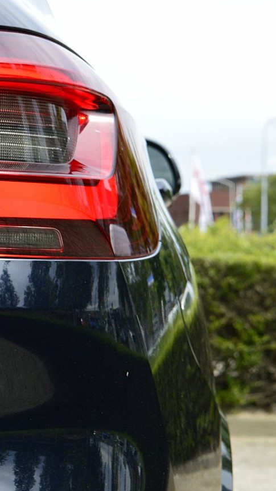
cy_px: 190
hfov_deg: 8.7
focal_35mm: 136
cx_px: -112
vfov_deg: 15.8
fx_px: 1769
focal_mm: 46
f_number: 10
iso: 400
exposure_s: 1/320
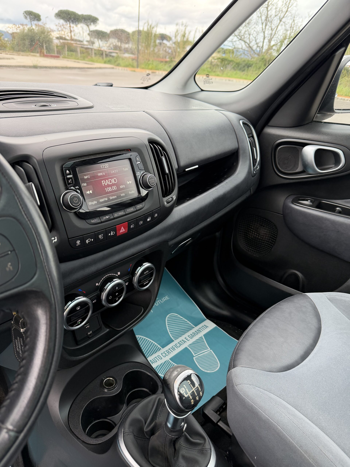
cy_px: 234
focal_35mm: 24
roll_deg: -4.0
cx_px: 175
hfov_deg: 56.8
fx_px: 324
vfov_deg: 71.6
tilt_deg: -28.0
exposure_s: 1/121
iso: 100
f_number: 1.78
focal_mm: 6.76
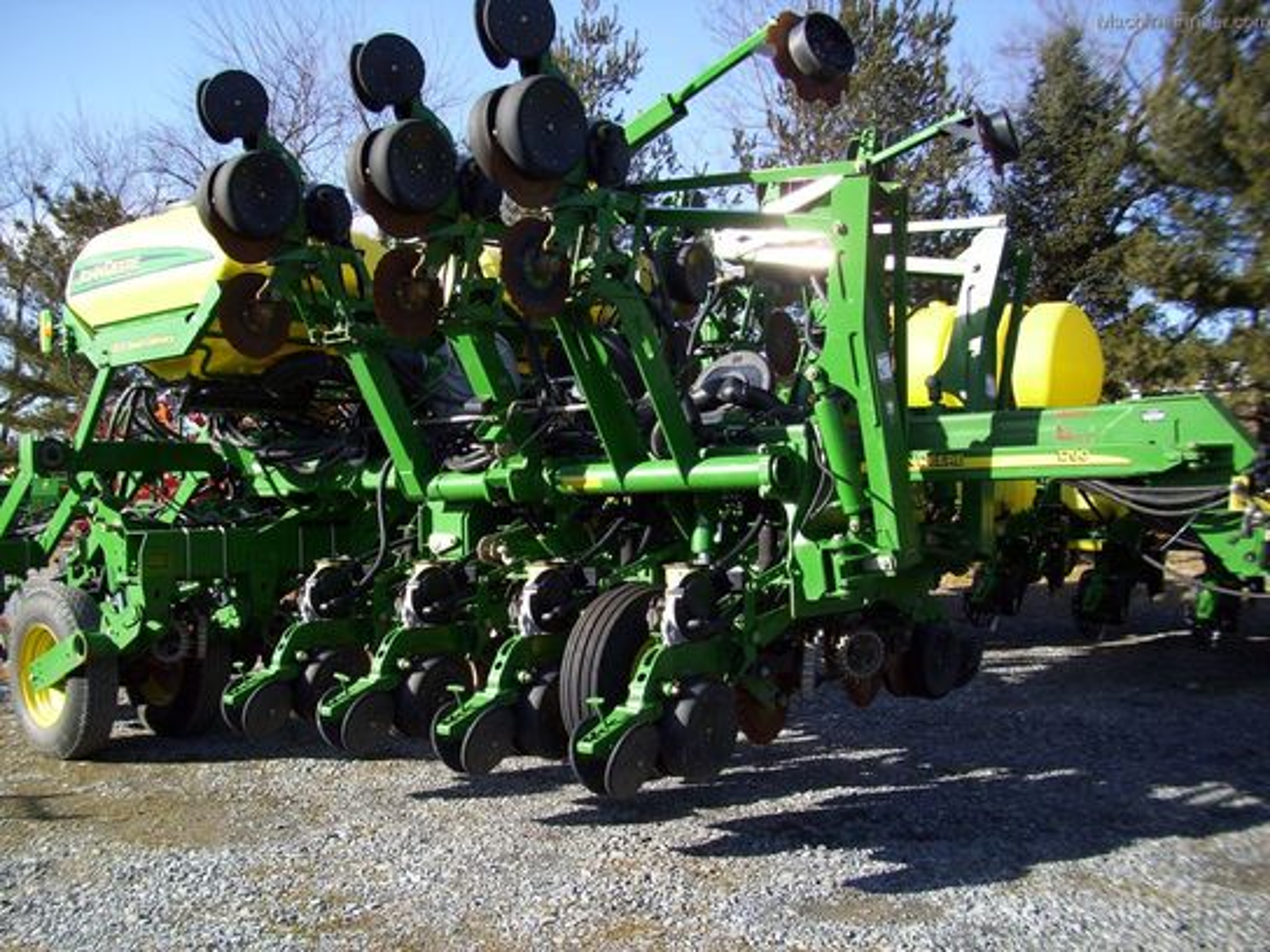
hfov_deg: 54.0
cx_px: 635
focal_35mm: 34
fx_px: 1247
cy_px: 476
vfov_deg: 41.8
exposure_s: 1/500
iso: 80
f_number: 2.9
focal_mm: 5.7
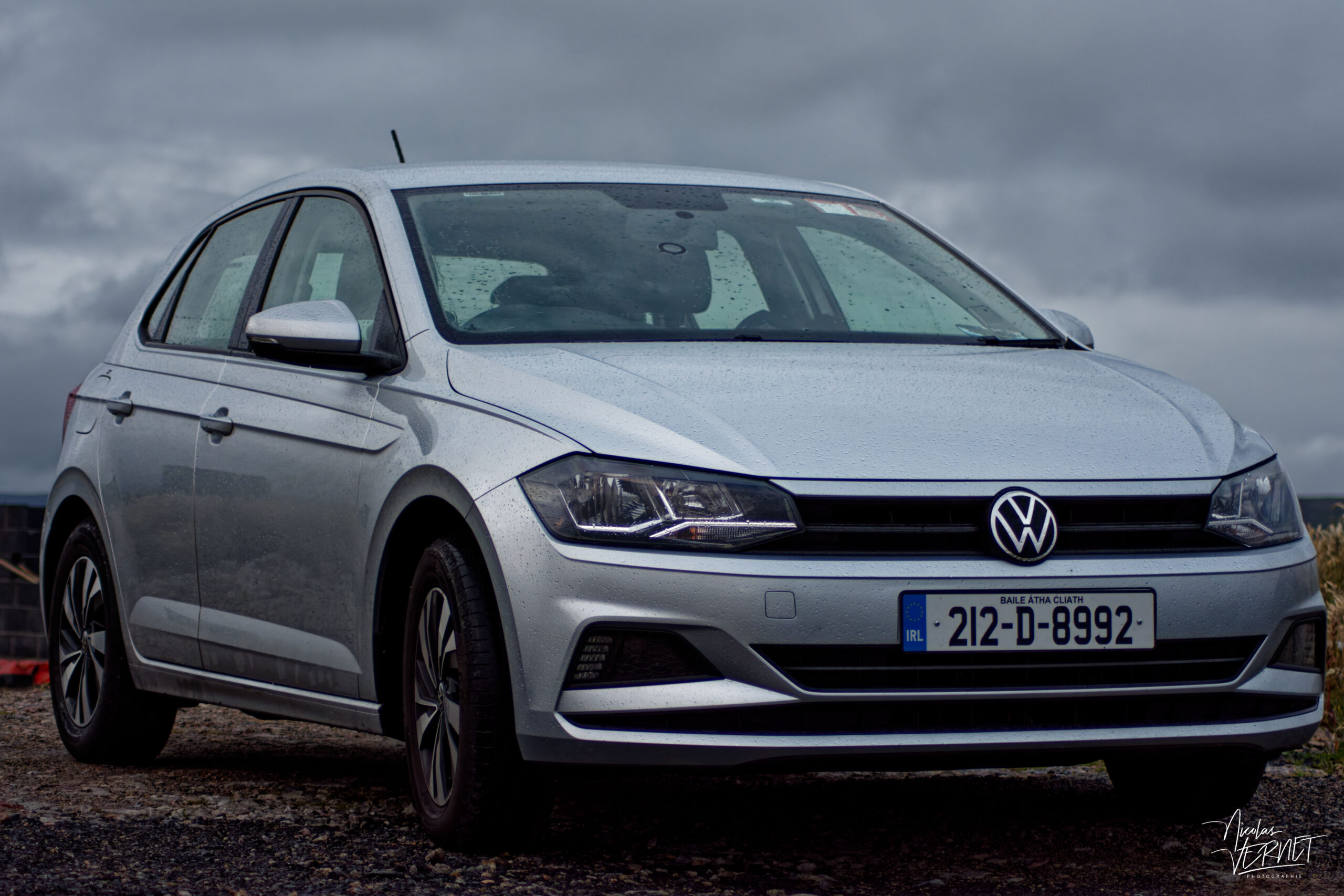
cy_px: 448
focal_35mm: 105
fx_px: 3919
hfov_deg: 19.5
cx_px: 672
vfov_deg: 13.0
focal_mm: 70
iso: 800
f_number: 4
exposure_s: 1/250
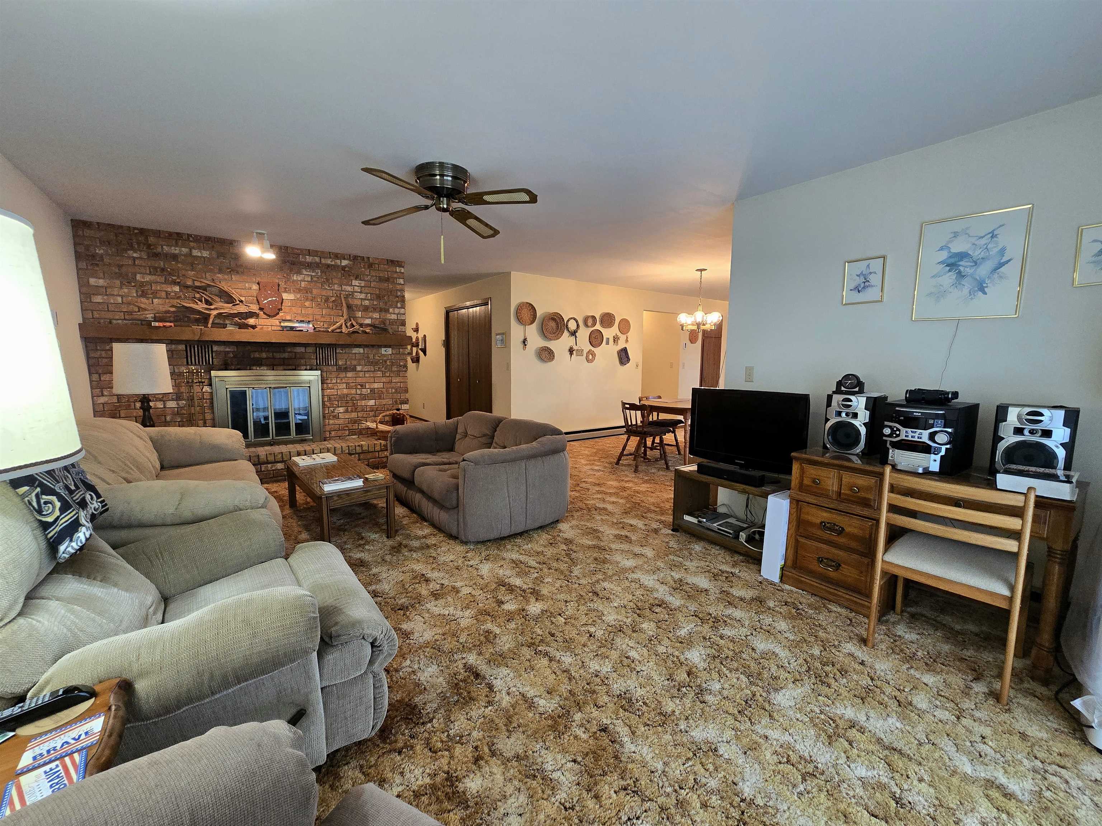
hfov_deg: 106.2
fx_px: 414
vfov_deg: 89.9
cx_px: 551
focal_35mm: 13
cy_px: 413
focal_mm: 2.2
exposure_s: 1/60.2
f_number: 2.2
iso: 320
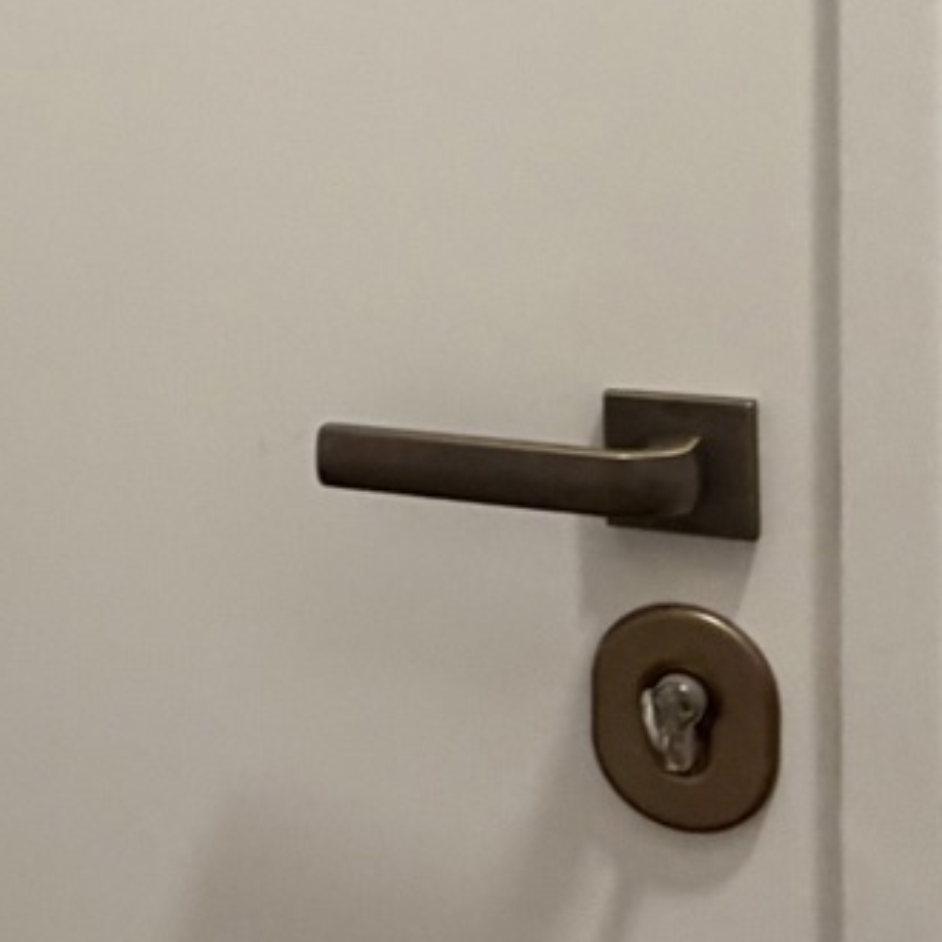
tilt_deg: +0.1
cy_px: 6
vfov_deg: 23.0
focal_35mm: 72
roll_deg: +0.8
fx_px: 2217
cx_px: -380
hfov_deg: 21.1
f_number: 2.2
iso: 320
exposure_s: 1/90
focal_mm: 2.22
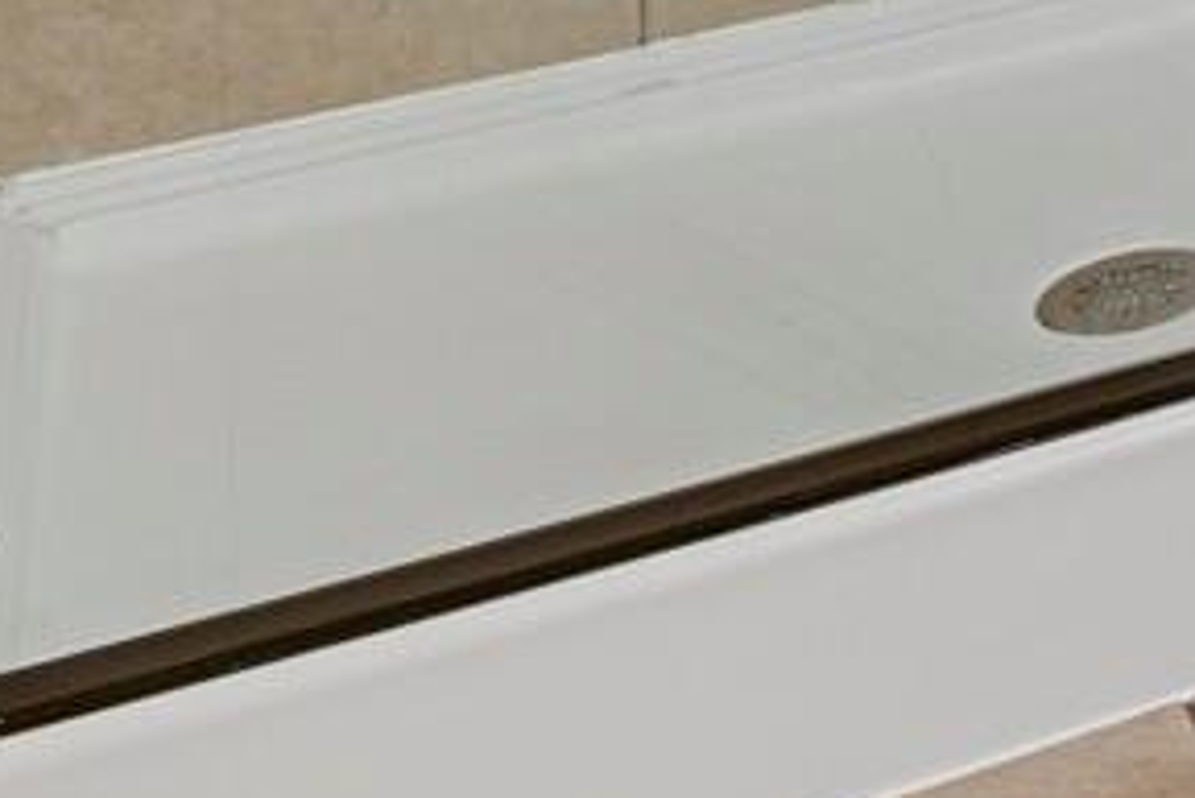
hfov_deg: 14.9
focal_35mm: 94
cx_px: 2752
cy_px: -1373
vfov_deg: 11.1
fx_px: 3122
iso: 250
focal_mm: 17
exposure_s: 6
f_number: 6.3
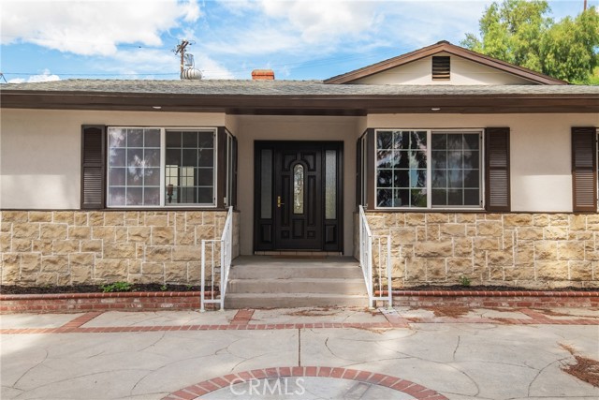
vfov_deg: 45.0
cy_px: 200
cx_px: 300
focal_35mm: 29
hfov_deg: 63.6
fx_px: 483
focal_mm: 19.1
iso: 200
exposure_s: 1/100
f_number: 9
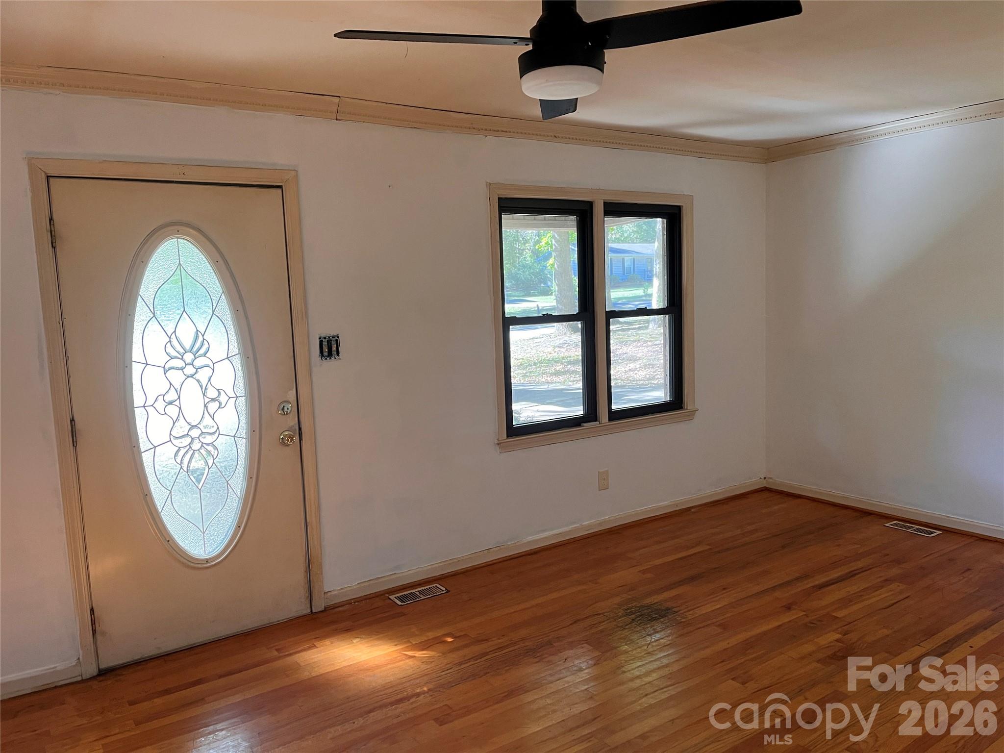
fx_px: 754
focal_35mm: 26
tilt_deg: -6.4
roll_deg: +2.9
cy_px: 376
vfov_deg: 53.1
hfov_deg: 67.3
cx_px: 502
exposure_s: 1/60
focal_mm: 5.1
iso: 100
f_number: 1.6
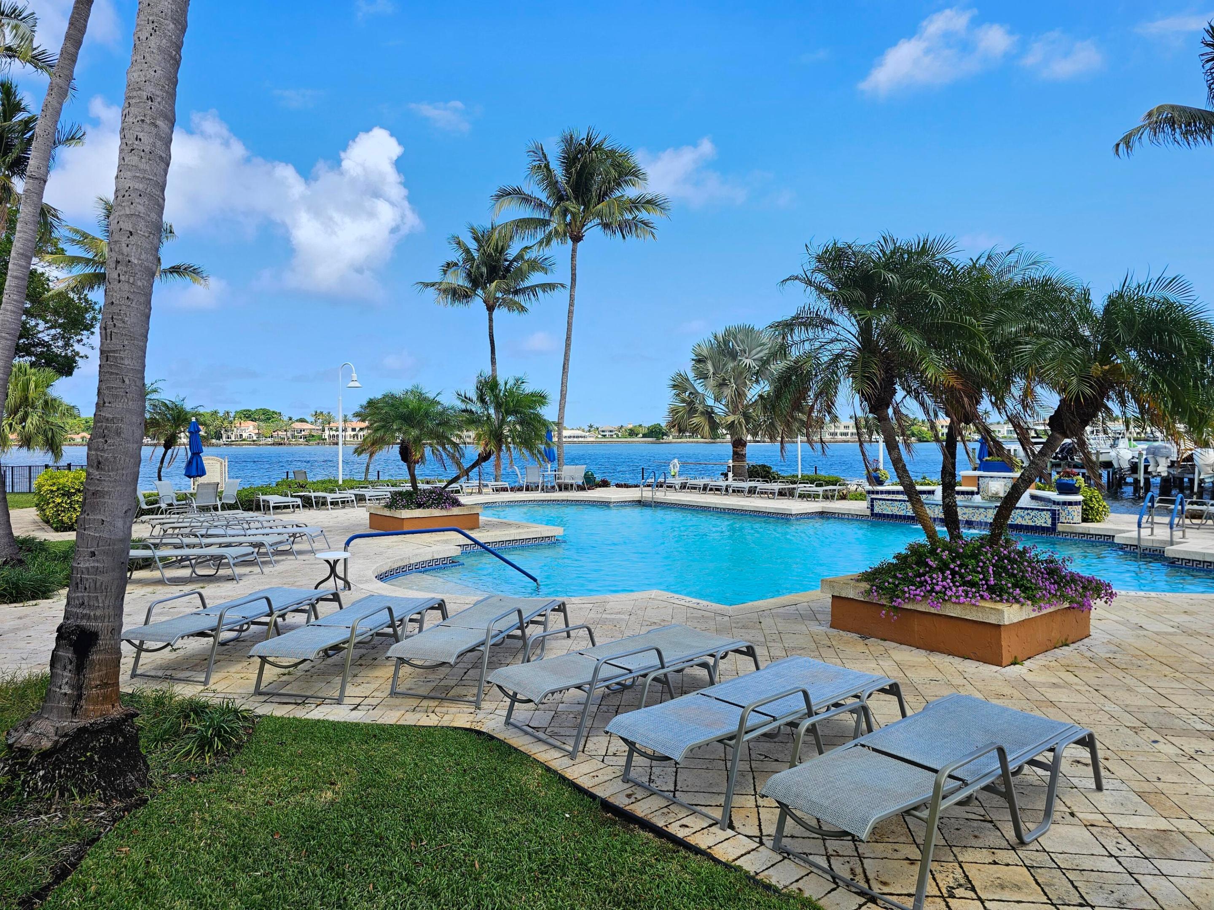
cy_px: 455
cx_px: 607
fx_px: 807
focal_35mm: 23
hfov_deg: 73.9
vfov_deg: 58.9
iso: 10
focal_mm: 6.3
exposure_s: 1/351
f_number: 1.7
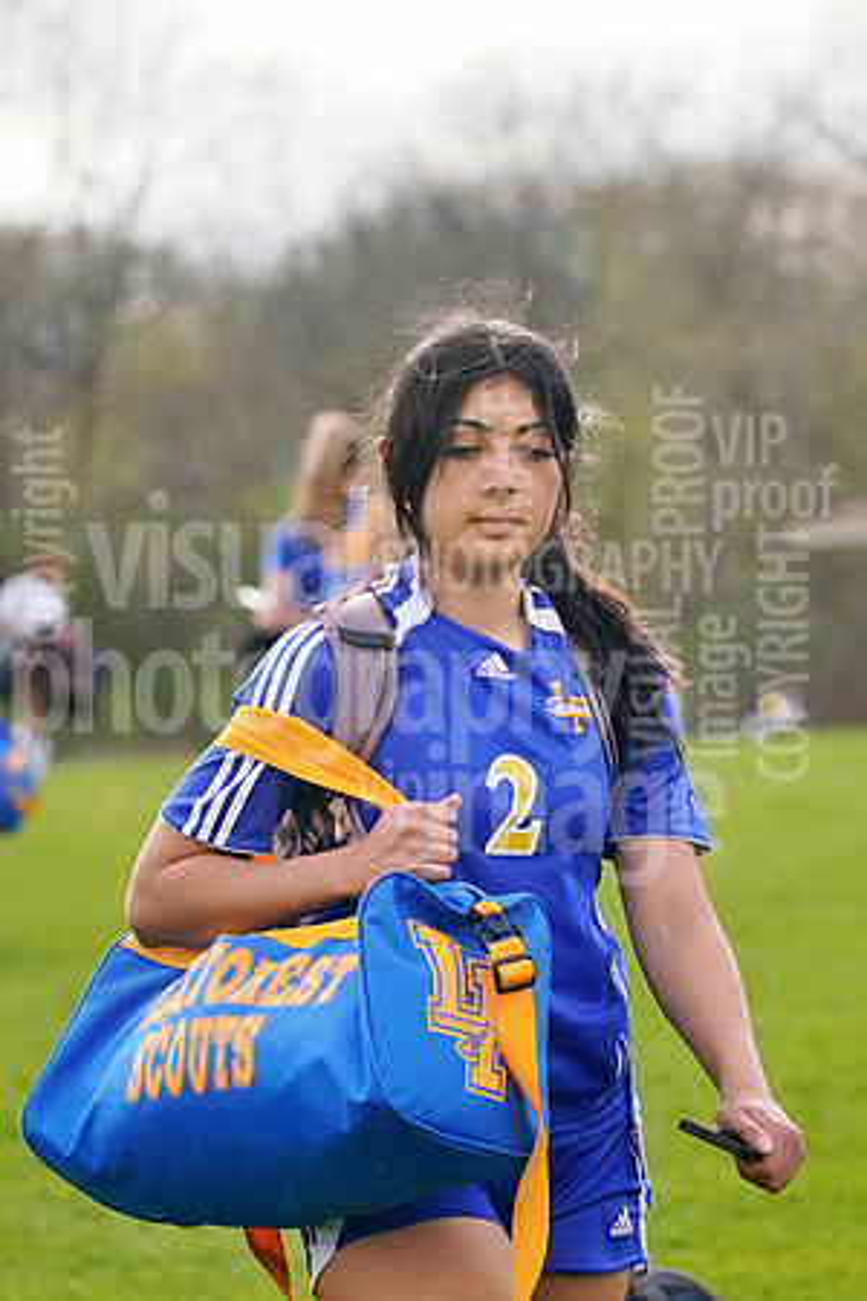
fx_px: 7694
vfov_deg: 9.7
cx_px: 434
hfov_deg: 6.4
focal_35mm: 213
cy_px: 650
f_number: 5
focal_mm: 142
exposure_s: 1/5000
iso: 2500
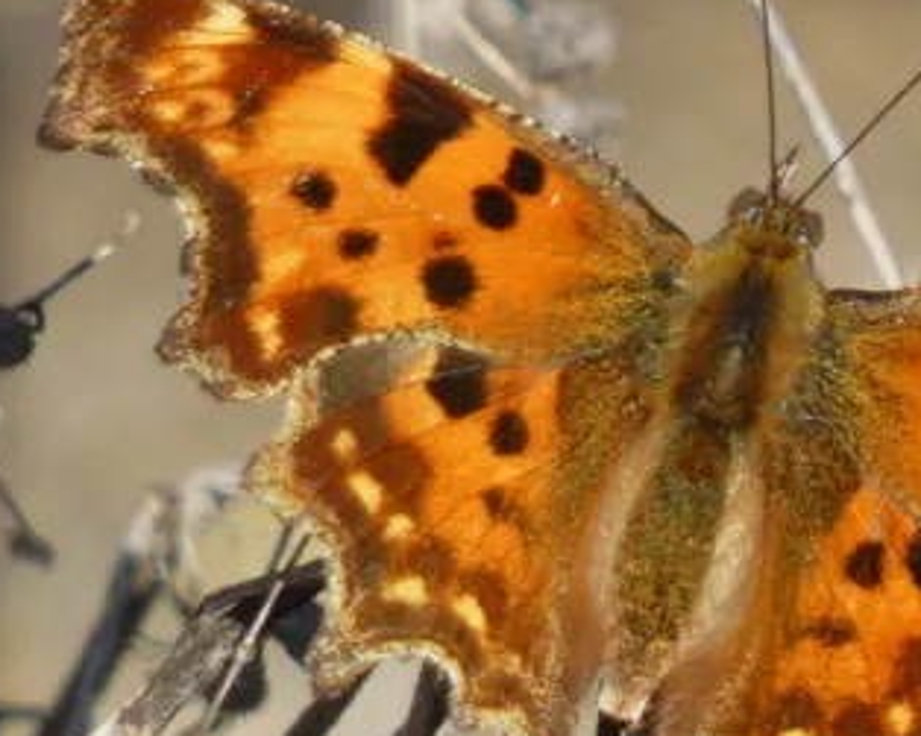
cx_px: 739
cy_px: 396
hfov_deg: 0.8
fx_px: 65045
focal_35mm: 2387
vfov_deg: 0.6
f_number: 5.9
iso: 80
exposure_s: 1/320
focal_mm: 215
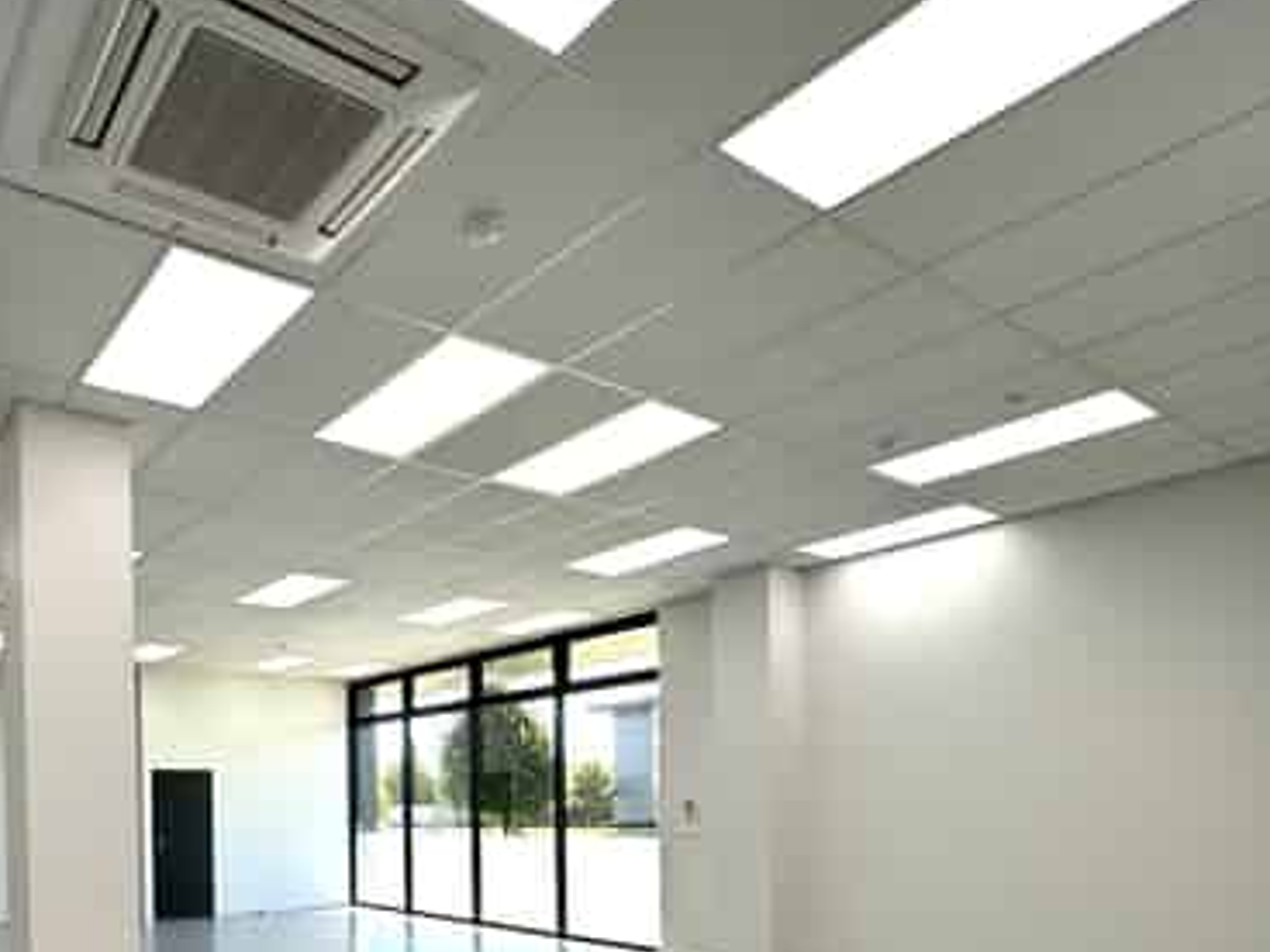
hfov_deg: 65.9
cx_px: 345
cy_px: 823
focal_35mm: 25
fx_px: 917
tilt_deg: +0.2
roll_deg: +0.1
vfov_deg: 49.9
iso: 40
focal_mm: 2.22
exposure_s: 1/338
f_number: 2.2
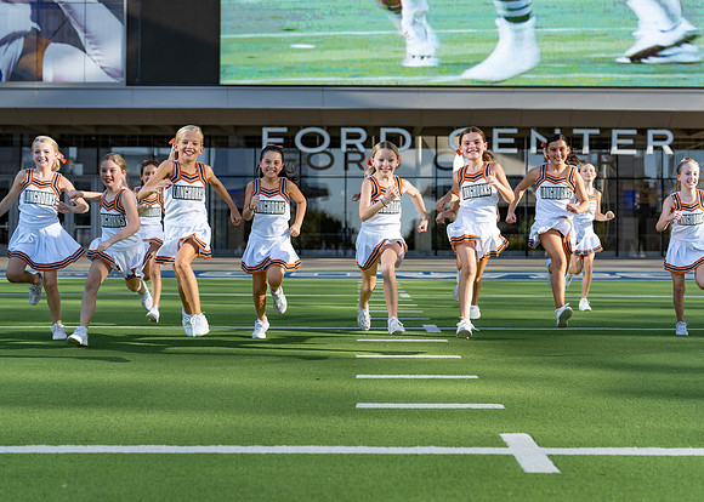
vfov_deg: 26.6
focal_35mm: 53
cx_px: 352
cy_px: 251
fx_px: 1064
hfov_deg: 36.6
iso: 160
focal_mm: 50
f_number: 2.8
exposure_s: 1/1250
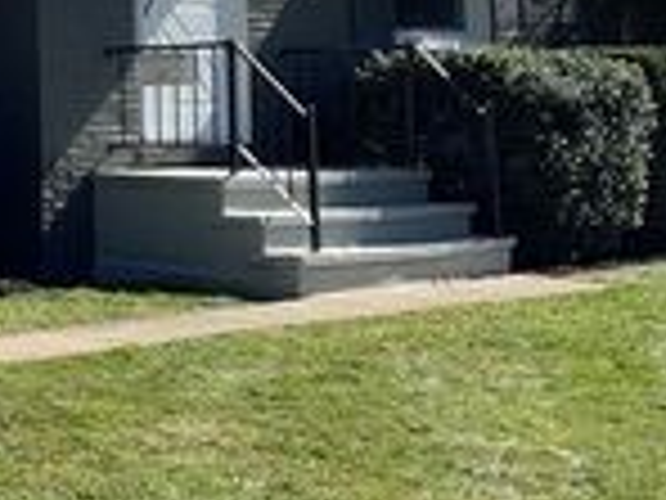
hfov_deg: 18.4
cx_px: -248
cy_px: -79
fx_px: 1885
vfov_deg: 14.7
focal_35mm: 98
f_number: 1.8
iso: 16
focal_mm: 3
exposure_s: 1/1195
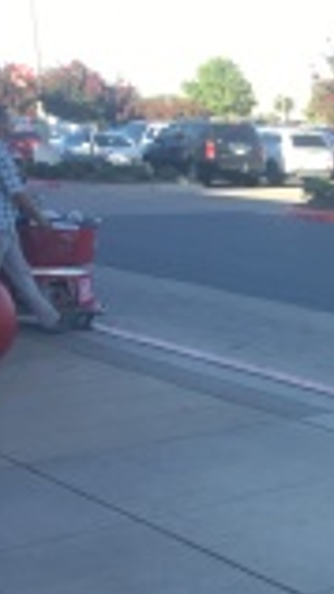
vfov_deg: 28.2
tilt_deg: -14.0
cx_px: 510
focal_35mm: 73
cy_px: 496
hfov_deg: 15.2
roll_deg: -1.2
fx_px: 1148
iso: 25
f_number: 2.2
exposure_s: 1/283
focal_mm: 4.15
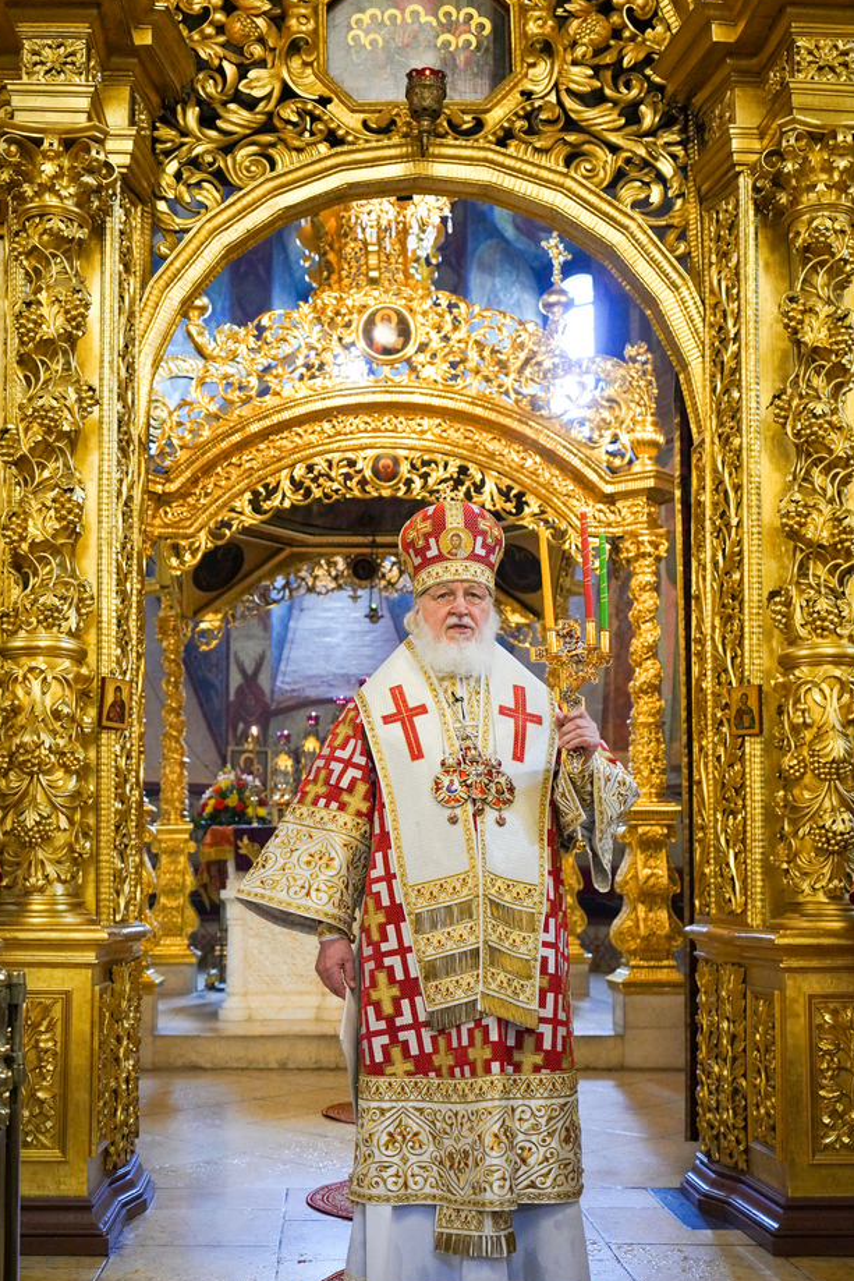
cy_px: 673
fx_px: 1387
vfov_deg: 49.5
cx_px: 433
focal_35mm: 39
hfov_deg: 34.2
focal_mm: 35
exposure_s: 1/250
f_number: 3.2
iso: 4000
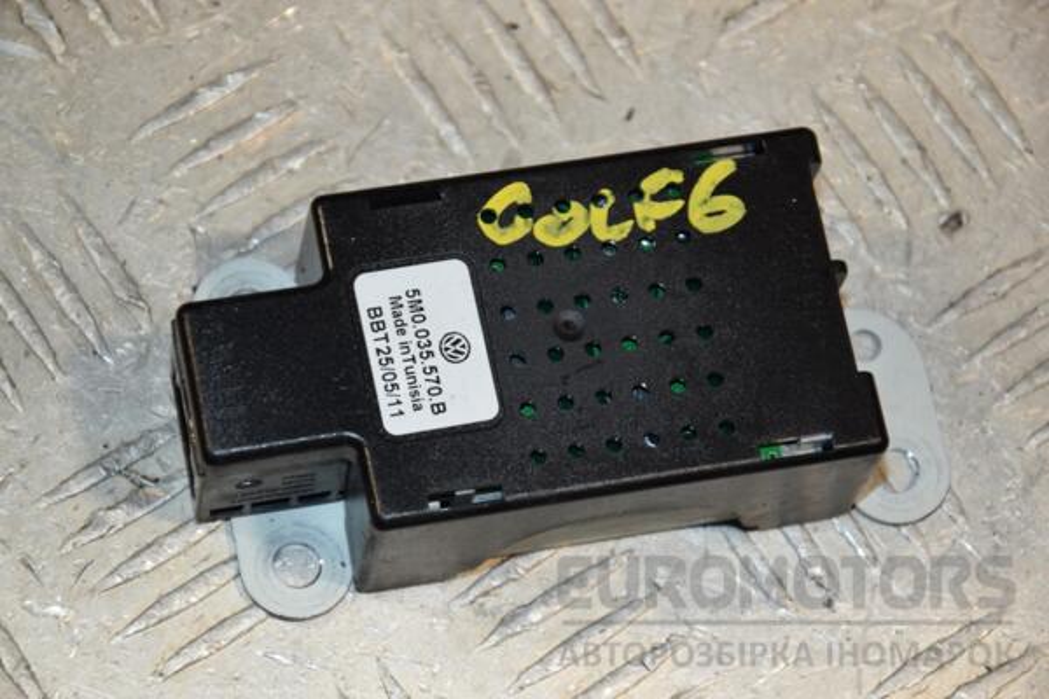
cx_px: 524
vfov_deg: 8.7
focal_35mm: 158
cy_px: 350
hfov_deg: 13.0
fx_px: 4589
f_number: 7.1
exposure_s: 1/200
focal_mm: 105
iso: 800
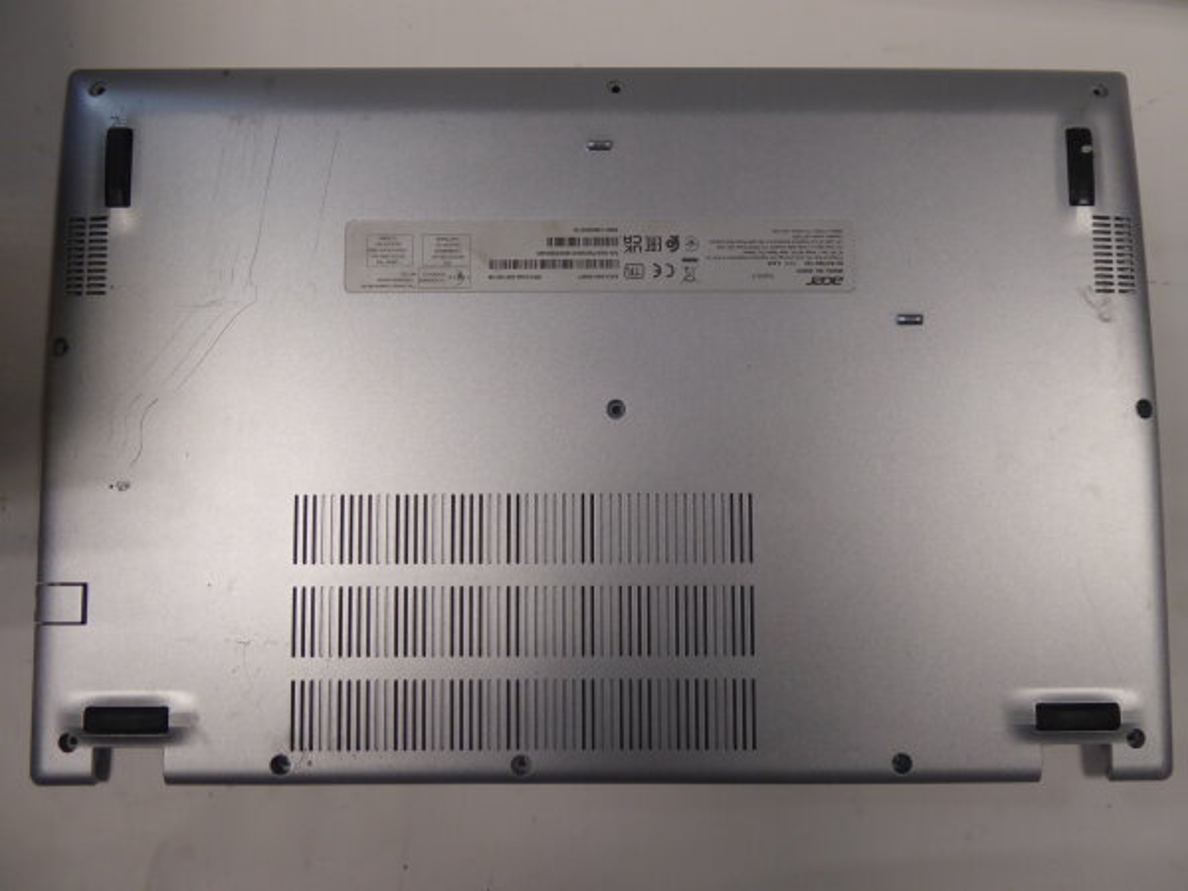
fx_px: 858
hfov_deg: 69.4
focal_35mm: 25
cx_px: 594
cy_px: 446
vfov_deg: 54.9
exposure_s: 1/60
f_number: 3.3
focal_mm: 4.3
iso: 160
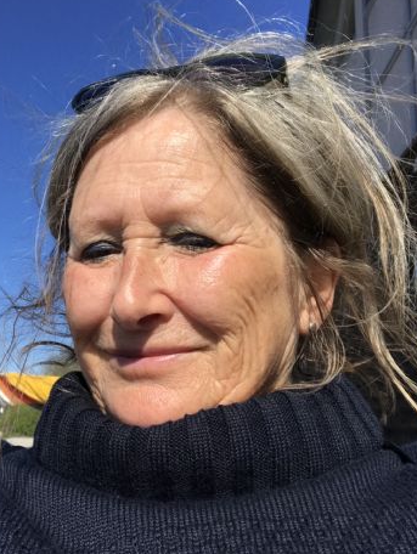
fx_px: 673
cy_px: 270
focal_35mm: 42
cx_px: 159
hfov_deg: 34.3
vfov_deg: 44.7
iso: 25
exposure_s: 1/1764
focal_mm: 2.87
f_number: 2.2
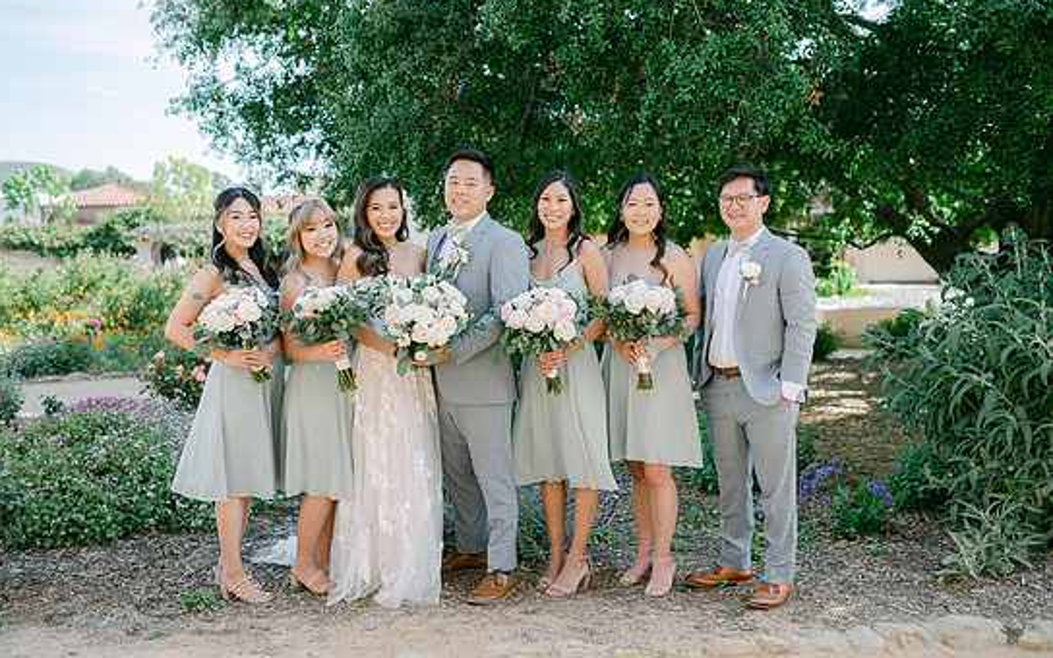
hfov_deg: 51.5
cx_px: 494
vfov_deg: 33.6
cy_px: 321
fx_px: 1091
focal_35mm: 38
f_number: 2
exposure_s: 1/1600
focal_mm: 35
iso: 100
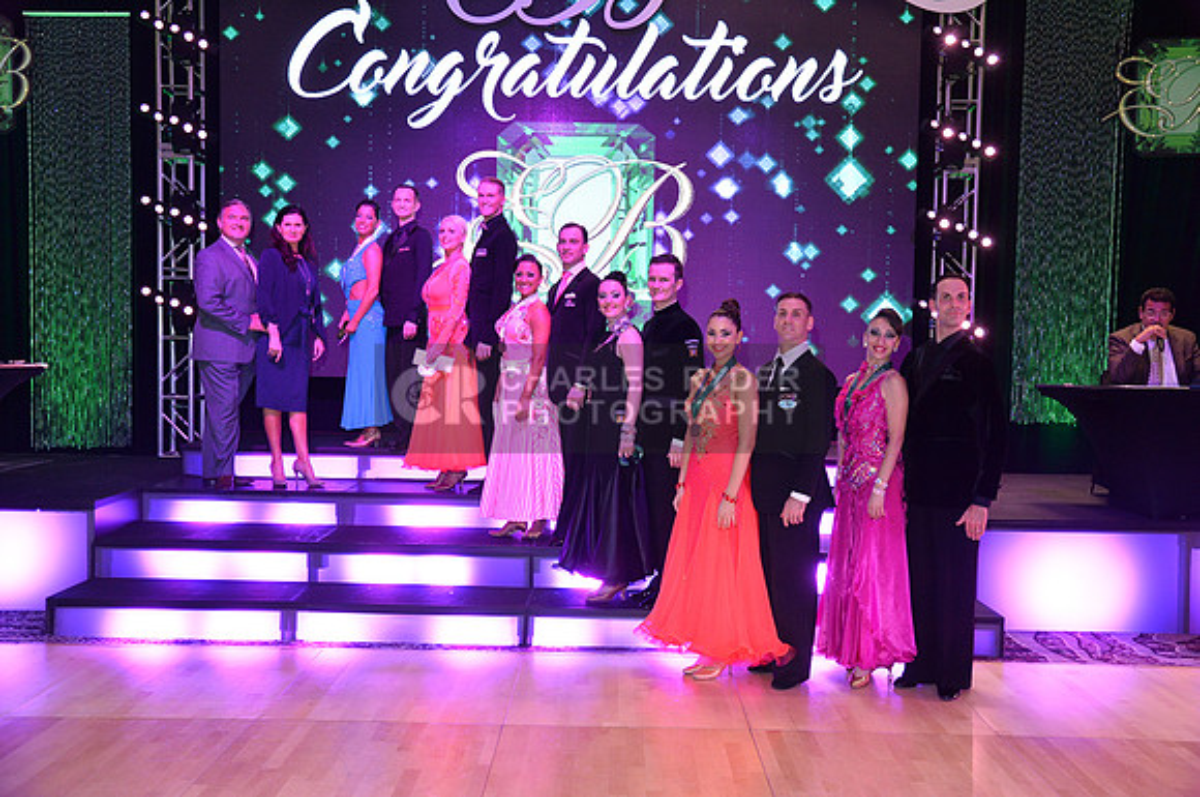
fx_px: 1065
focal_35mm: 32
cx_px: 600
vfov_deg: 41.0
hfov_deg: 58.8
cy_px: 398
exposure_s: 1/250
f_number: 5
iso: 2000
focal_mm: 32
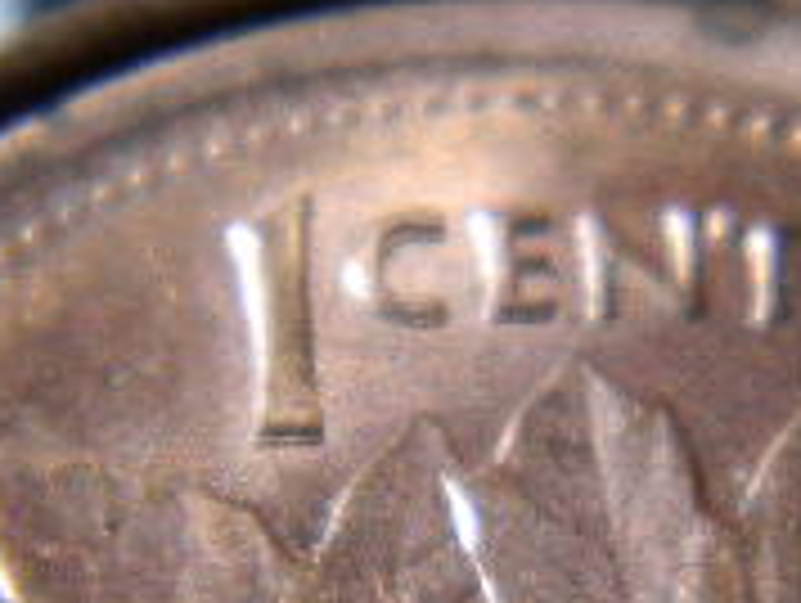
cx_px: 536
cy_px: 608
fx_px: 6905
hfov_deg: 6.6
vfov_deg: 5.0
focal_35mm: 298
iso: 247
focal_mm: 15.1
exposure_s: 1/30
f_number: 4.5
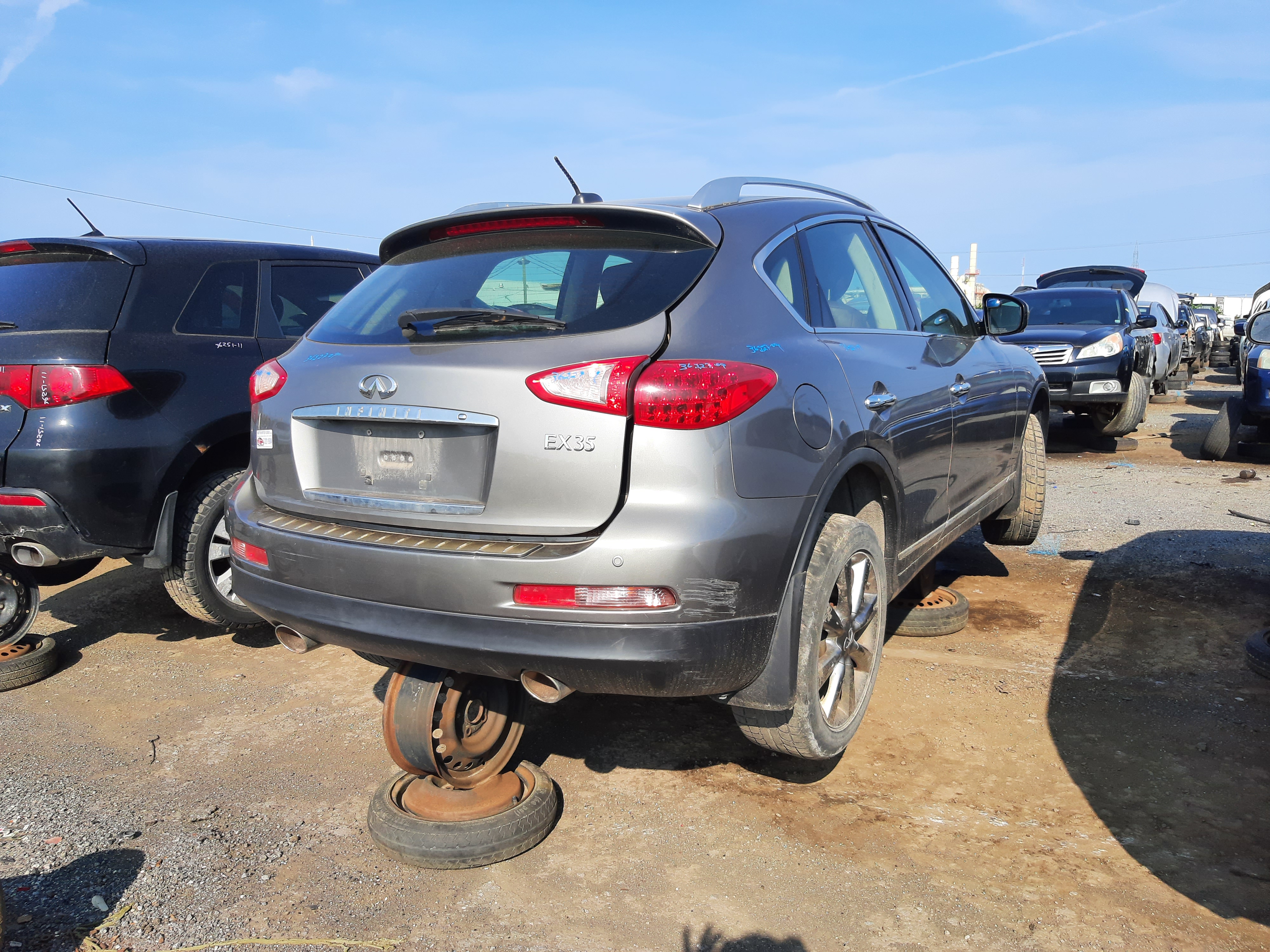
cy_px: 476
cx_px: 635
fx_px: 954
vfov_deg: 53.1
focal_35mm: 26
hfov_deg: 67.3
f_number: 1.7
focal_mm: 3.92
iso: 40
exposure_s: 1/1029
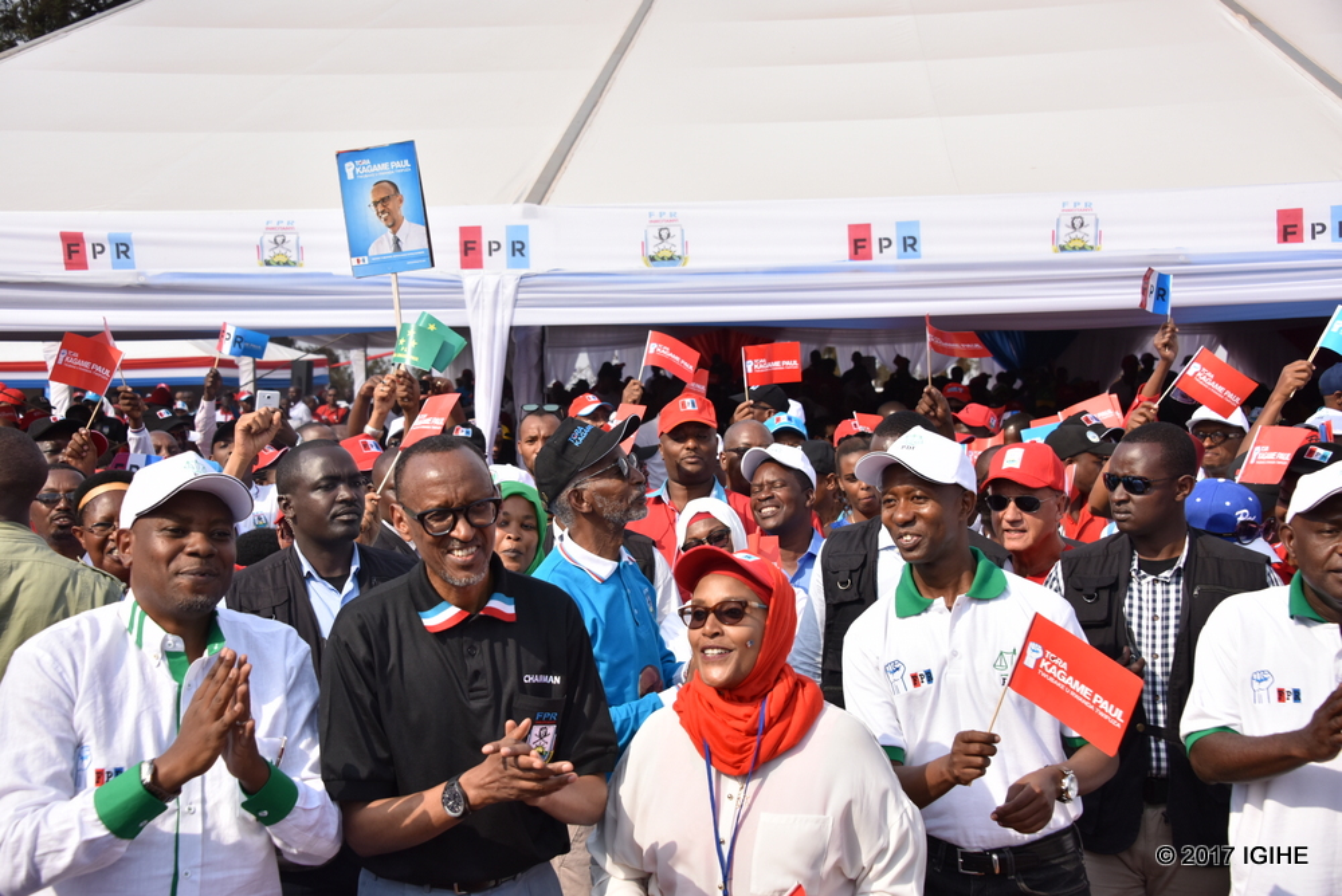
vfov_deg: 28.1
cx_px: 671
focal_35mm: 48
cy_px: 448
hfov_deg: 41.1
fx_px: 1790
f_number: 6.3
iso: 500
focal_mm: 48
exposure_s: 1/1250
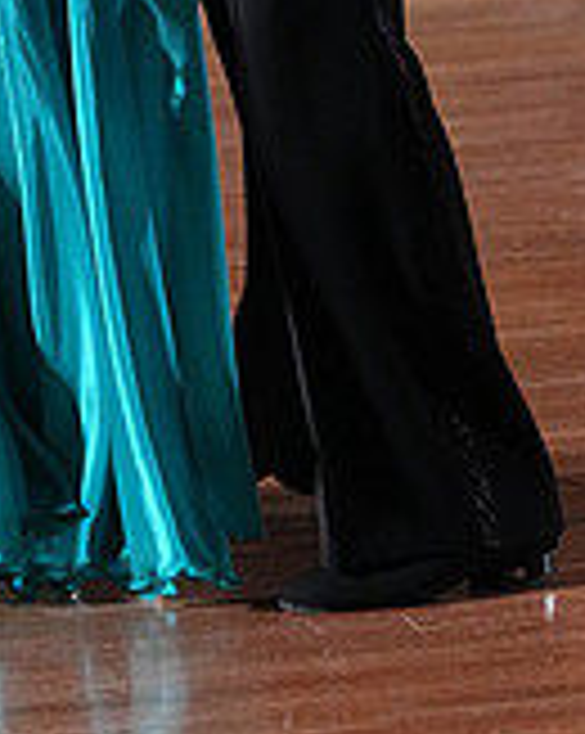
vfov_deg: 4.3
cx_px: 74
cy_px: -360
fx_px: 9801
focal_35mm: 452
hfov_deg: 3.4
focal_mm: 135
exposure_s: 1/400
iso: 8000
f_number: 5
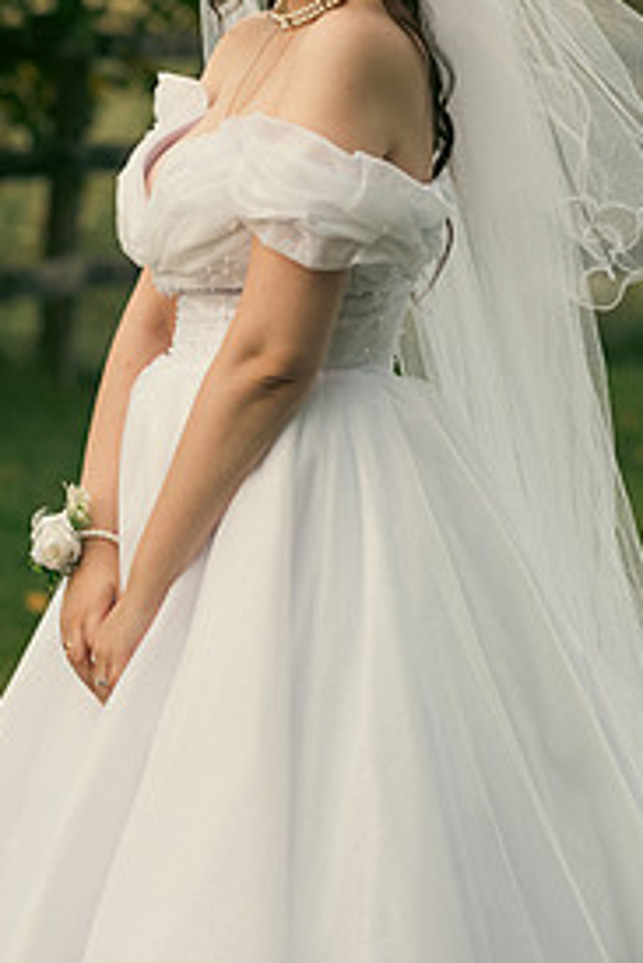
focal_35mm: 197
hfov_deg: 7.0
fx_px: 5271
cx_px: 292
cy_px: 295
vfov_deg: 10.4
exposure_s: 1/200
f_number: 3.5
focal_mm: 120
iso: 320
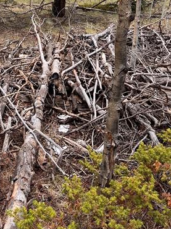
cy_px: 7
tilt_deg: -6.8
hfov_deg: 25.7
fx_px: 356
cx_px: 3
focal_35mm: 54
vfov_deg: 33.0
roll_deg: +3.9
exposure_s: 1/563
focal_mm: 5.1
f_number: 1.6
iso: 50
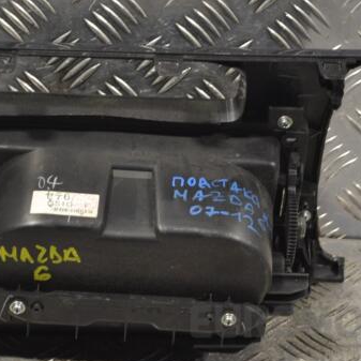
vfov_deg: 14.0
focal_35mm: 125
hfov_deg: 14.0
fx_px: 1472
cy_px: 179
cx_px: 170
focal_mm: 55
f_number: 5.6
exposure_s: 1/60
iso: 560
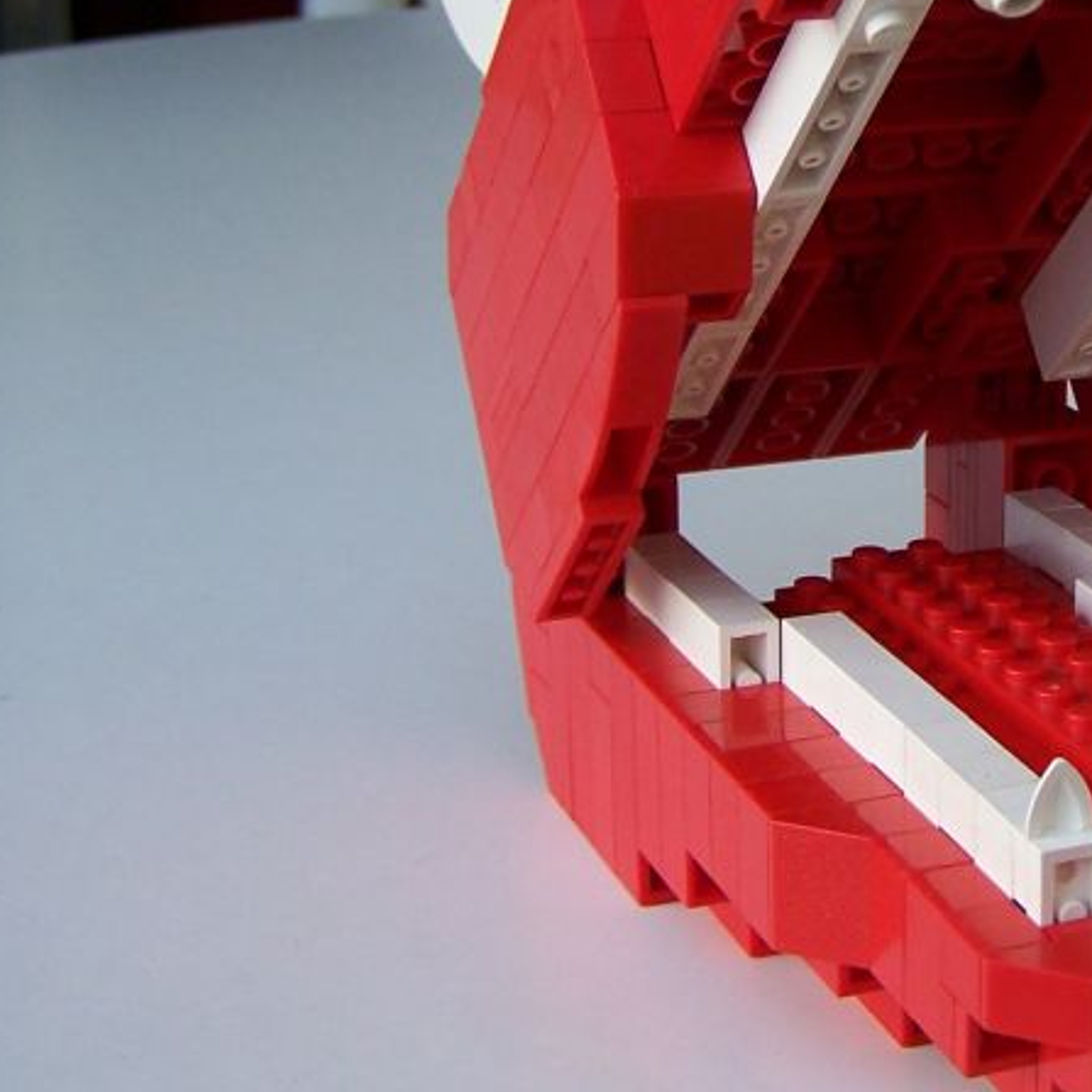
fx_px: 2748
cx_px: 1119
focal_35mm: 77
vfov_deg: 22.3
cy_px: 274
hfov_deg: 21.6
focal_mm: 6.3
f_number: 2.8
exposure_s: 1/180
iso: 80
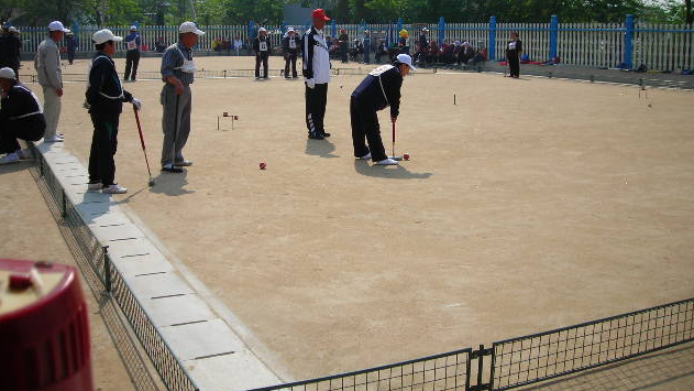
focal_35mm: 42
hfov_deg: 48.4
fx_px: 773
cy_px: 131
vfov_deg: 28.2
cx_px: 346
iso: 50
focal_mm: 6.3
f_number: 6.4
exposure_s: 1/202
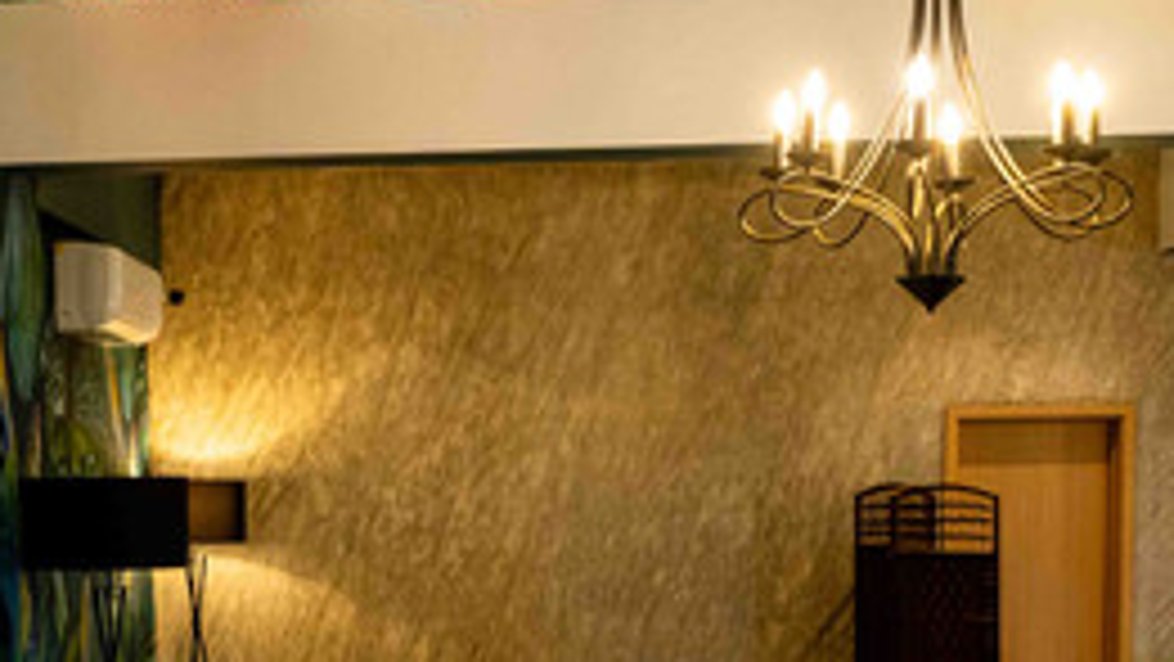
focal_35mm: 72
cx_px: 387
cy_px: 763
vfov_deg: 16.2
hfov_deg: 29.1
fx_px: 2242
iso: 2500
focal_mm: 28
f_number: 5
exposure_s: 1/50
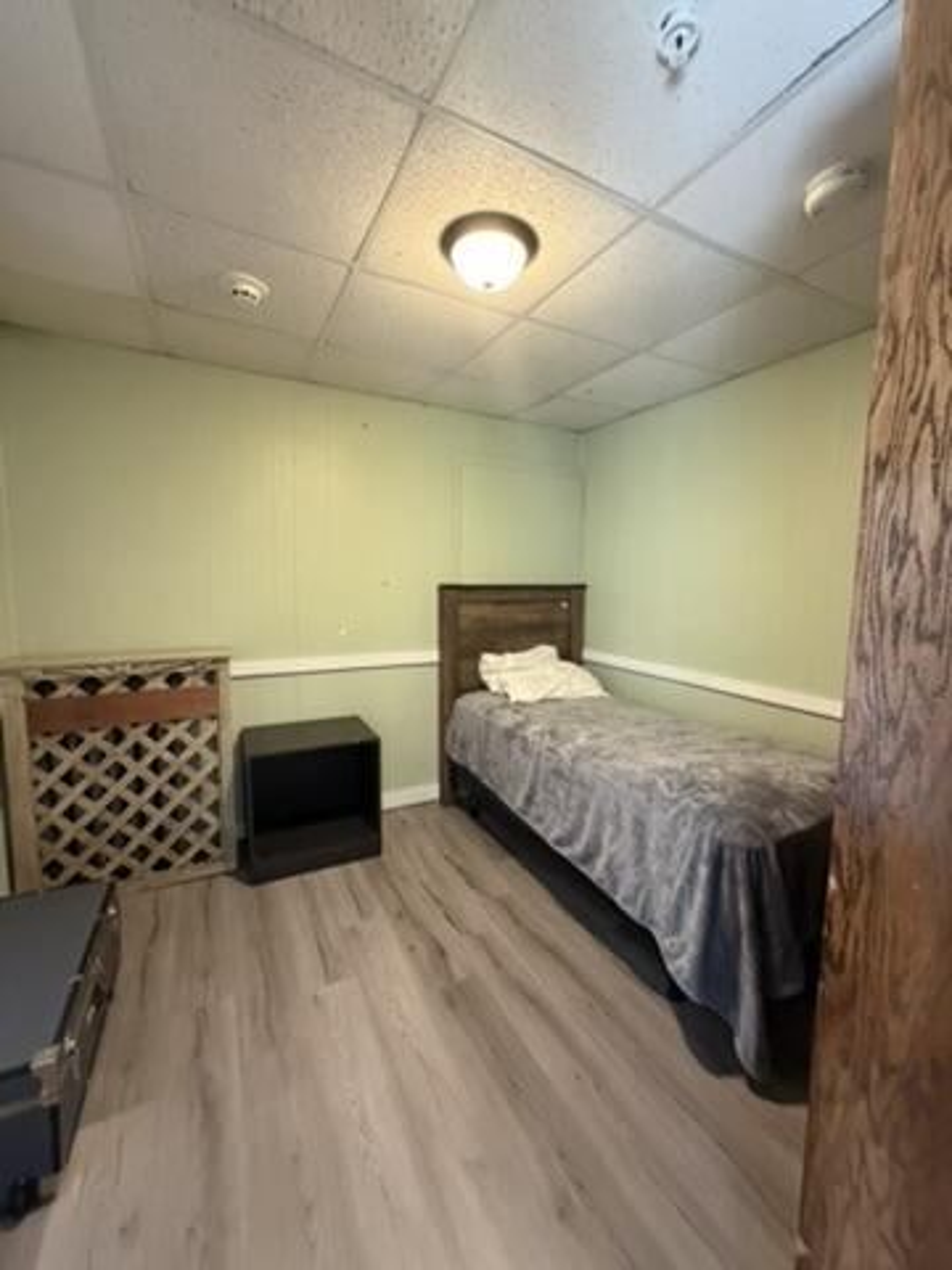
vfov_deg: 102.1
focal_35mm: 14
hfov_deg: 85.7
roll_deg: -1.2
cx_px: 476
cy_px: 635
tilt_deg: -6.2
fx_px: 513
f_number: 2.2
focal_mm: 2.22
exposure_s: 1/60
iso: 640
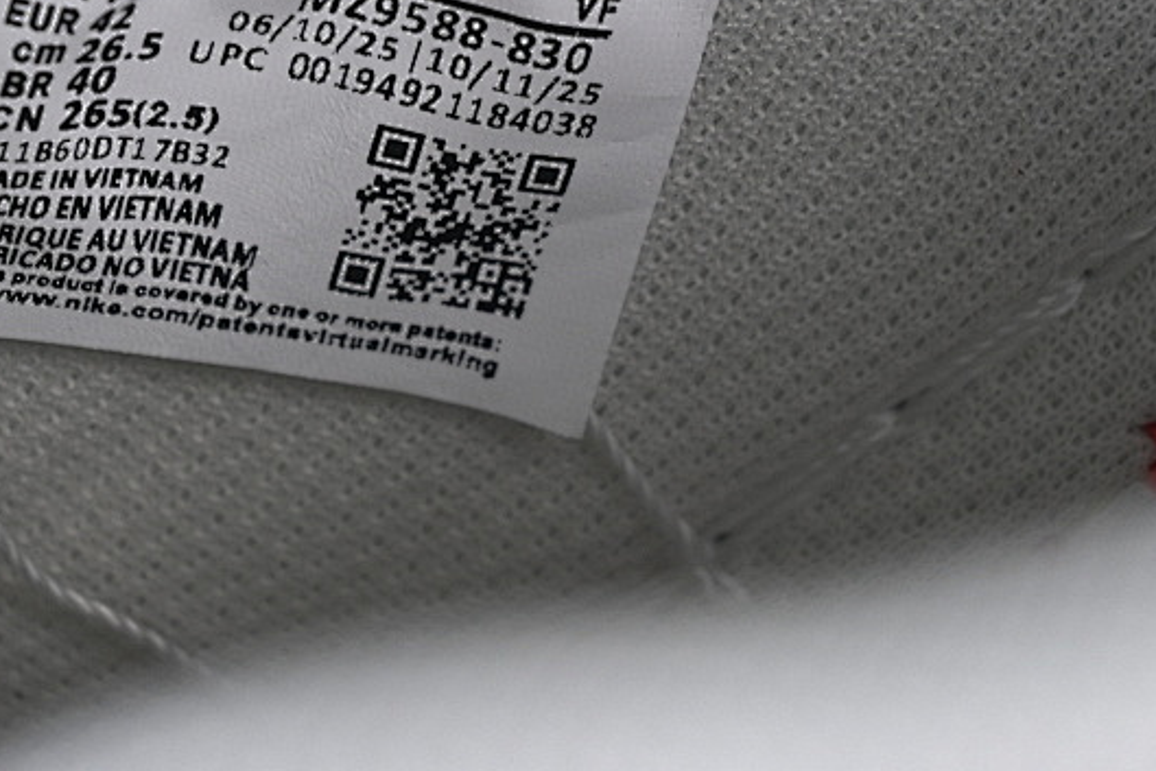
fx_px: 4914
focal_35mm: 153
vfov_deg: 9.0
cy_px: 142
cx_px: 452
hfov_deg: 13.4
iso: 160
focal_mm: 50
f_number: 7.1
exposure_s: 1/80
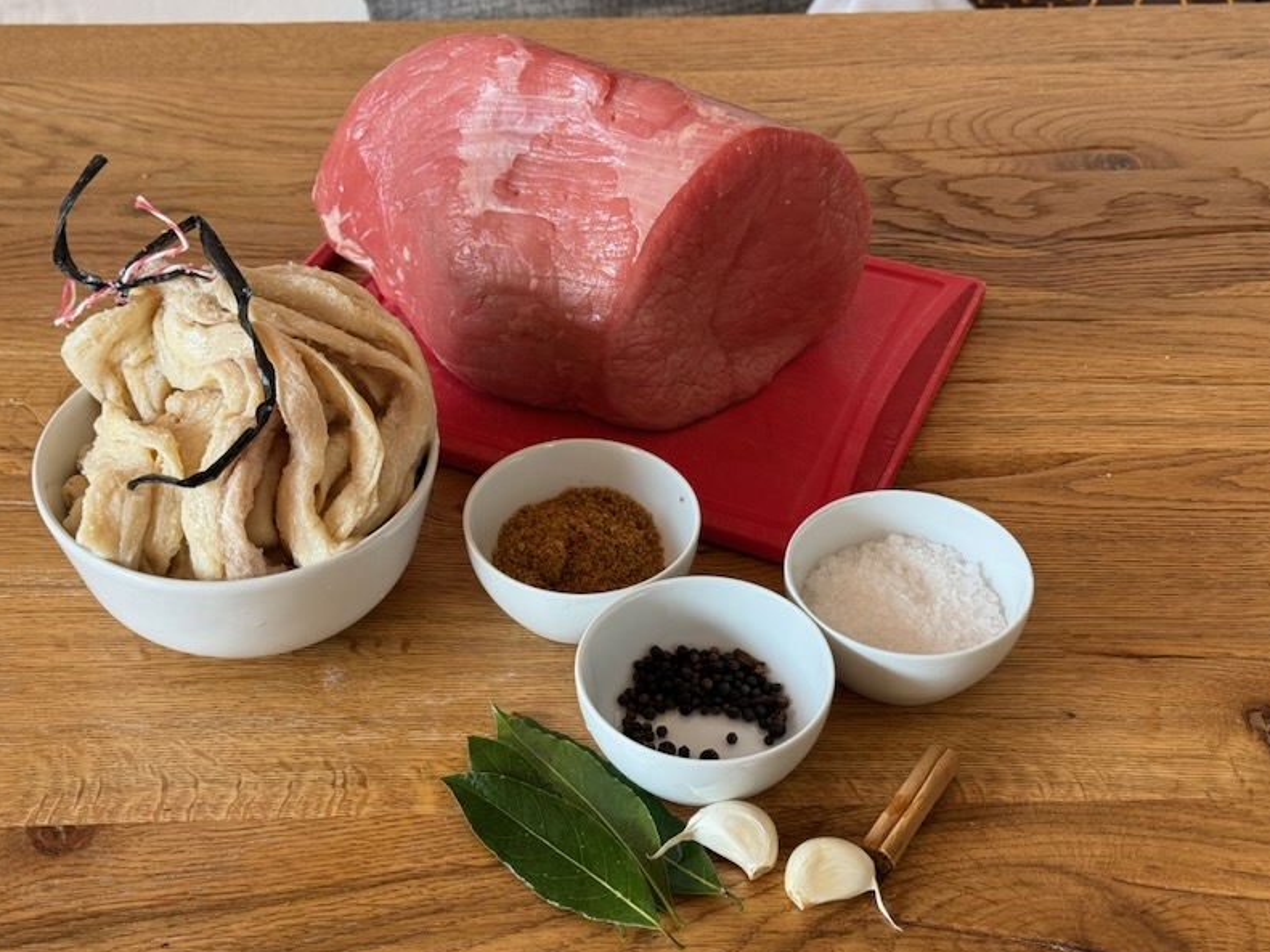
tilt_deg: -41.4
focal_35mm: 51
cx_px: 607
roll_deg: +0.2
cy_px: 493
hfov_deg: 37.5
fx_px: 1871
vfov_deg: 28.6
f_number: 1.78
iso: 80
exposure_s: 1/121
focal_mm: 6.76
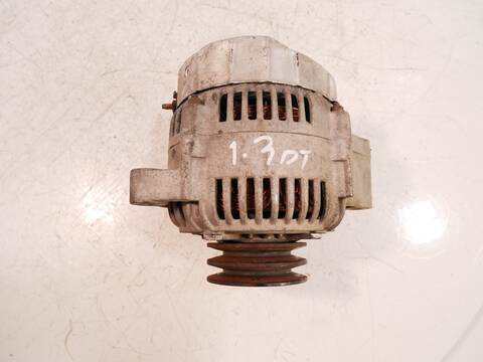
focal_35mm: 24
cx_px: 242
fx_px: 335
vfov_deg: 56.8
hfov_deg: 71.6
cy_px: 181
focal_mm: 12
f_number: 3.5
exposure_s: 1/125
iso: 1000
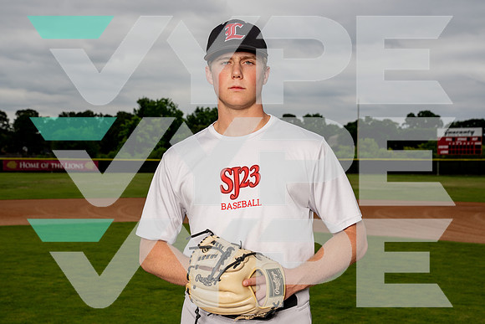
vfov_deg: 24.9
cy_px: 160
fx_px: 733
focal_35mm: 54
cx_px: 239
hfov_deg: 36.6
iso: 50
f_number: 8
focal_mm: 52
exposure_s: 1/250
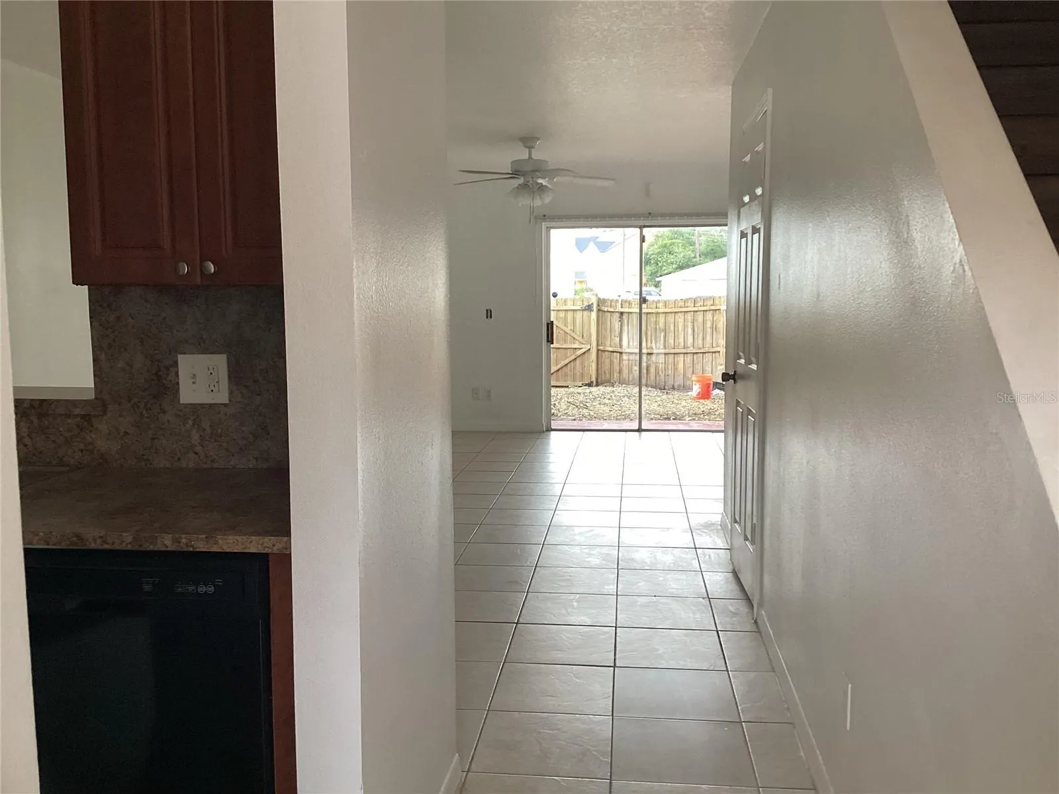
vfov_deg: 45.4
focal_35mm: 31
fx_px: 948
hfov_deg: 58.4
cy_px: 397
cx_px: 530
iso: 100
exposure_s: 1/60
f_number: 2.4
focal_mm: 3.3
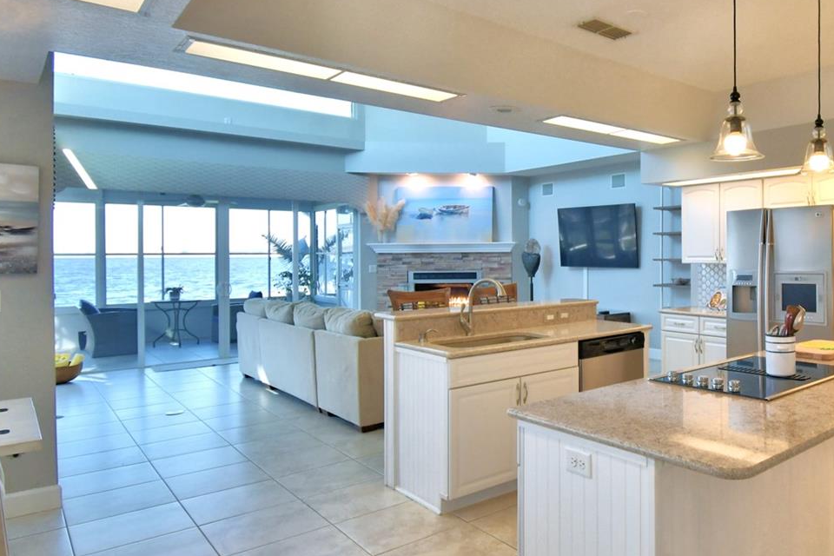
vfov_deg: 51.2
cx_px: 641
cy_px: 257
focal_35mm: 25
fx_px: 579
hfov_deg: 66.3
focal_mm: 10
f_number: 4.5
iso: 400
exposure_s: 1/125
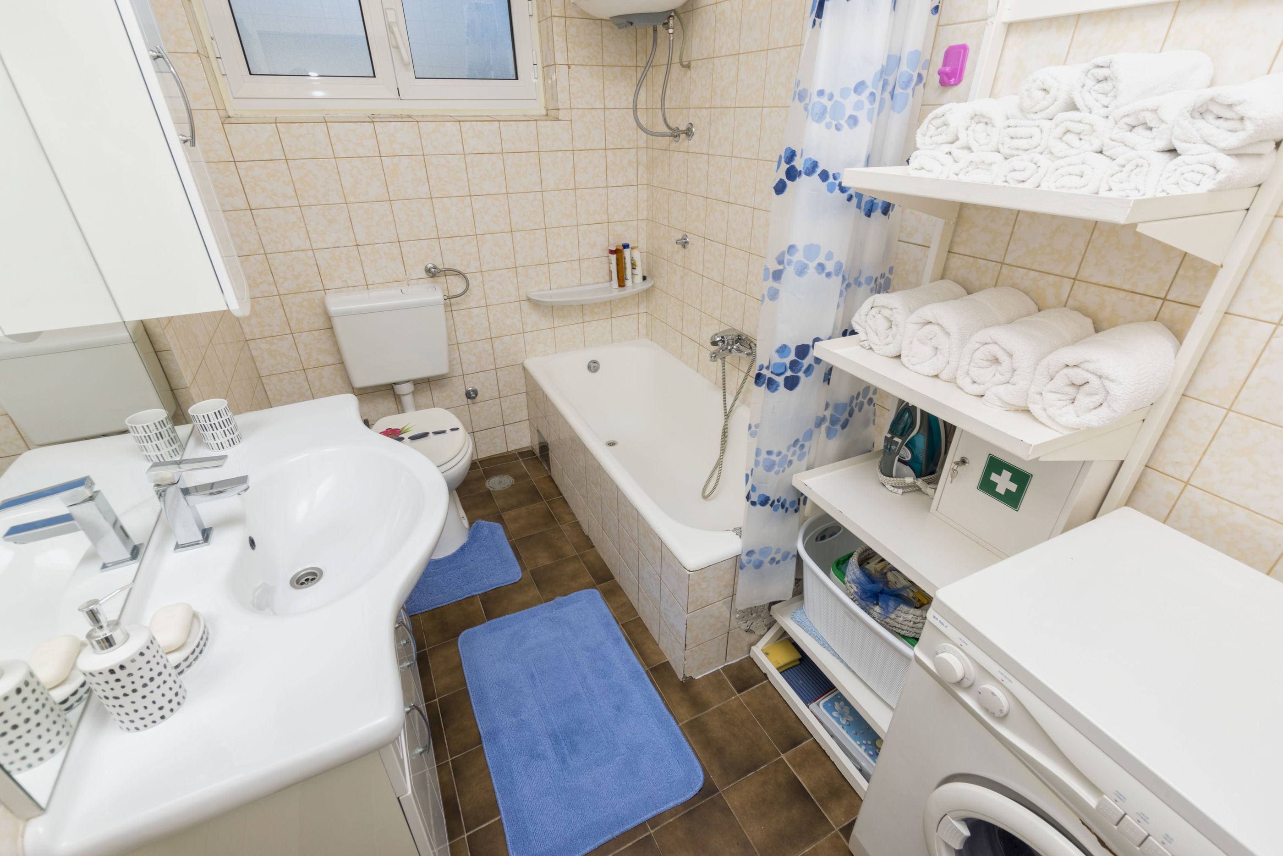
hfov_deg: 100.4
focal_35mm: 15
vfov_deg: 77.3
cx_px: 642
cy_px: 428
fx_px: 535
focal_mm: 10
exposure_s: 1/160
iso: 100
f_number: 8
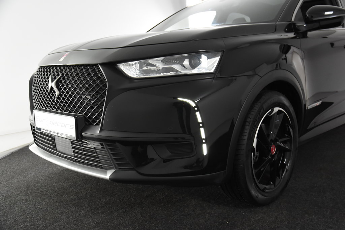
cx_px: 172
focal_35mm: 36
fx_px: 345
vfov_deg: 36.9
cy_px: 115
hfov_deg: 53.1
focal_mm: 24
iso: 1600
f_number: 3.5
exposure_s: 1/60
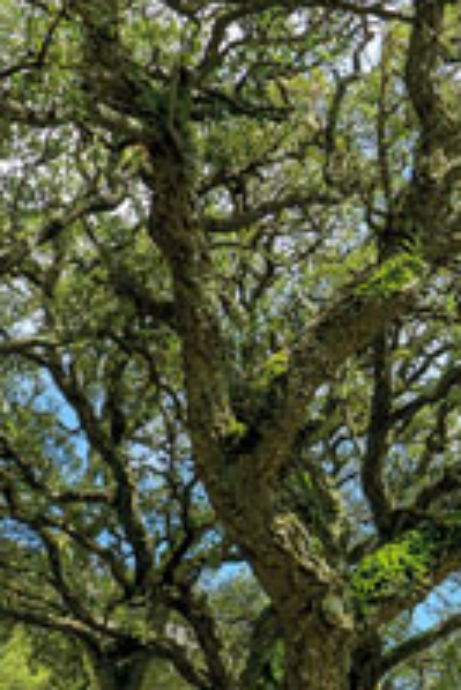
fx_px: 1975
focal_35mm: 103
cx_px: 390
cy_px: 747
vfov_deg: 19.1
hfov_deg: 13.2
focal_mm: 31
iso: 320
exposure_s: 1/400
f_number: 6.3
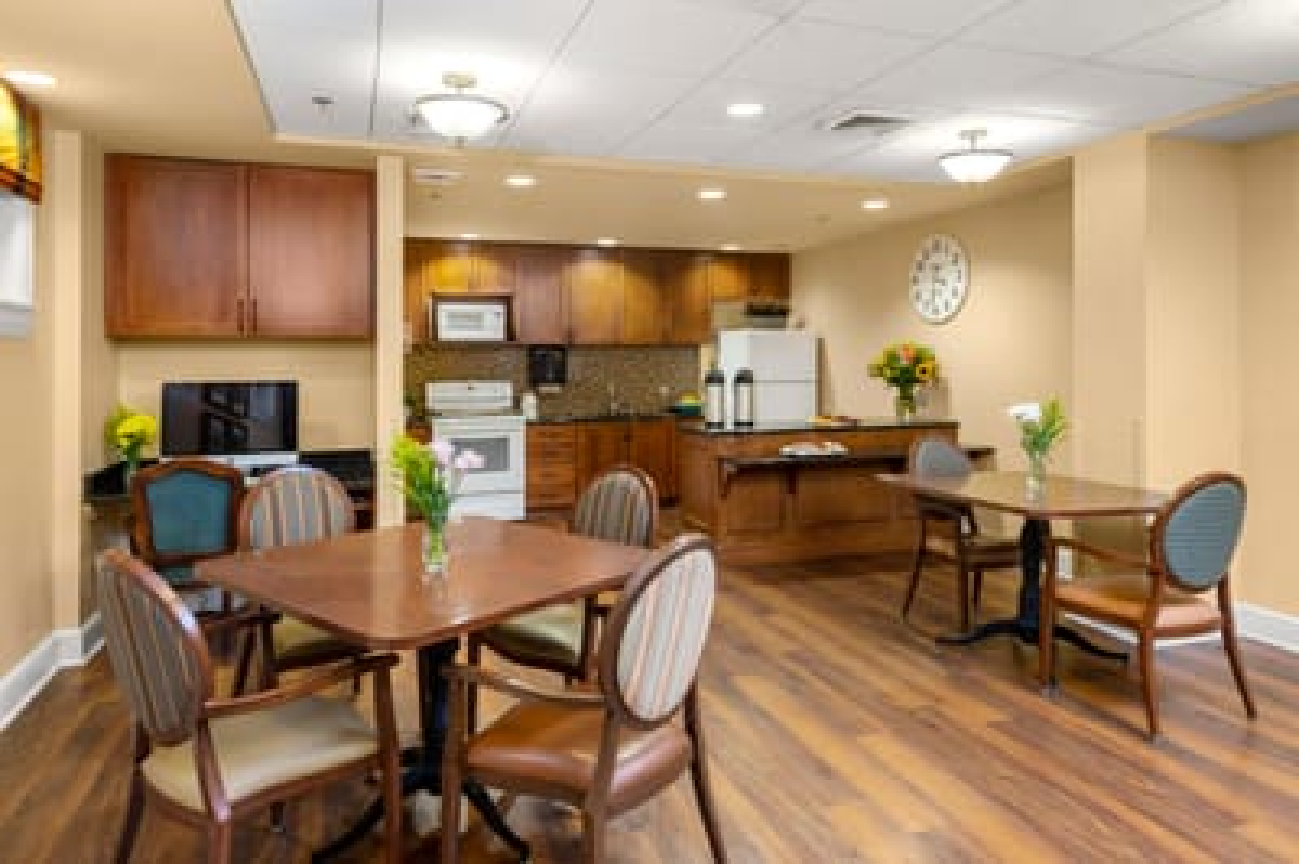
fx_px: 757
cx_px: 650
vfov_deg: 59.4
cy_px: 432
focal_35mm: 21
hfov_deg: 81.3
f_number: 10
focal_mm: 21
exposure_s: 1/5
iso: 320
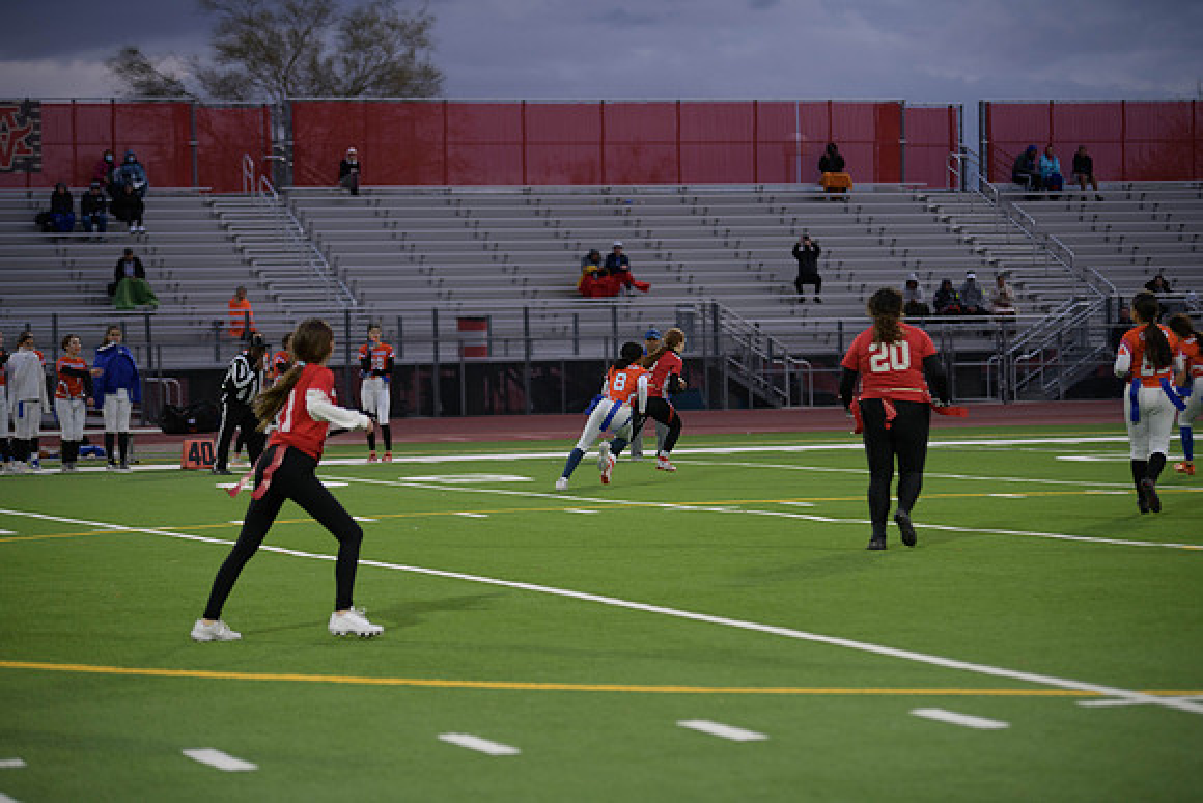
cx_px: 602
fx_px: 4078
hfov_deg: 16.8
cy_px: 402
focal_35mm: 122
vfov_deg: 11.2
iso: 400
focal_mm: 122
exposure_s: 1/200
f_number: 2.8
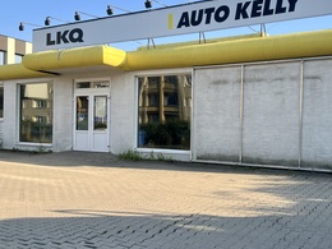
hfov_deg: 46.5
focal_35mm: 40
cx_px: 199
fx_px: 384
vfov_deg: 35.9
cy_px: 132
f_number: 1.5
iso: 50
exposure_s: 1/1511
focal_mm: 5.7
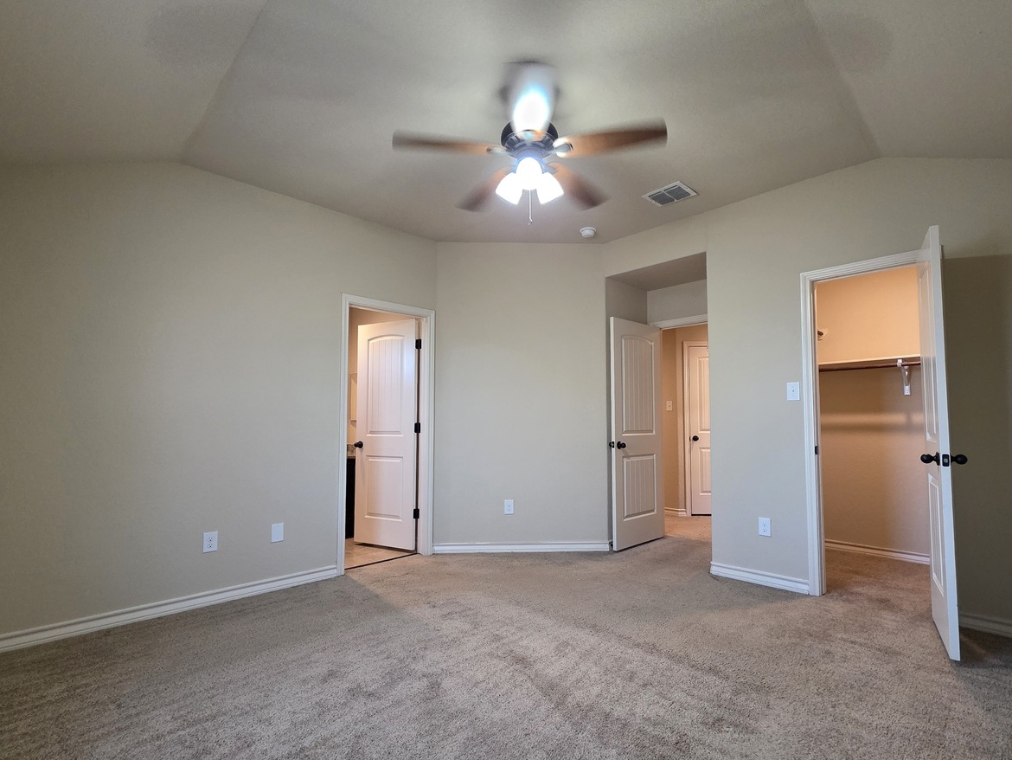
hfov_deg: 94.4
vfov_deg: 78.1
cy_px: 399
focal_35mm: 16
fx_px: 468
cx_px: 529
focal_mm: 2.2
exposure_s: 1/60
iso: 320
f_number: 1.9
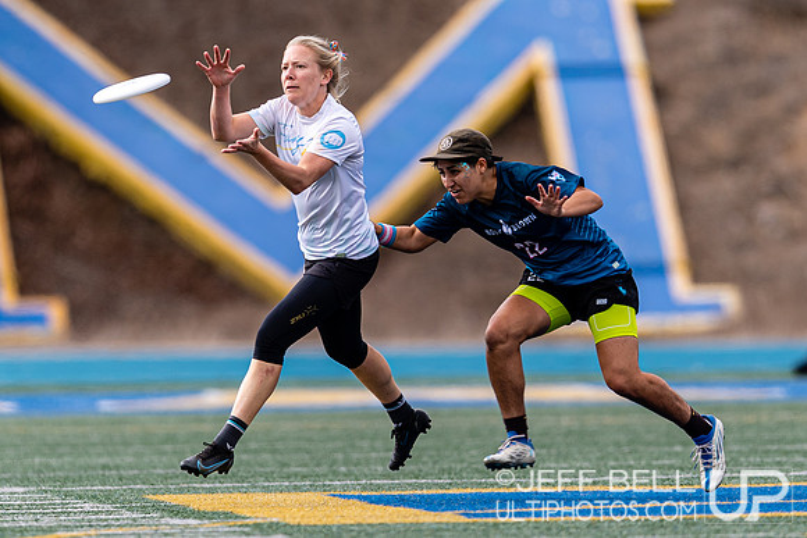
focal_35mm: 815
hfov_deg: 2.5
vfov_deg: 1.7
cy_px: 293
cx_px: 386
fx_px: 18279
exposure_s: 1/1000
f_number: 2.8
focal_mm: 400
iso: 100
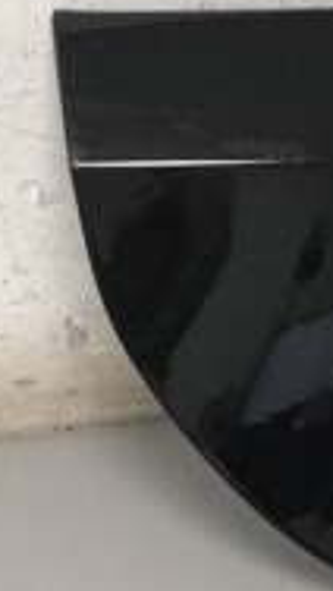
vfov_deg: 20.5
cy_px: 204
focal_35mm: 104
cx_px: 883
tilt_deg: -33.4
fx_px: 1630
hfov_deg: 9.8
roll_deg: -7.2
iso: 40
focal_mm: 4
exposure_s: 1/33
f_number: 1.8
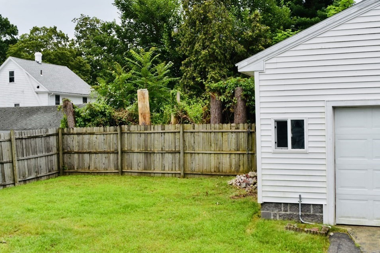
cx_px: 191
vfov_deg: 31.9
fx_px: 443
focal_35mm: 42
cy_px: 122
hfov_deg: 46.4
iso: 400
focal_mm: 26
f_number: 10
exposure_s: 1/250
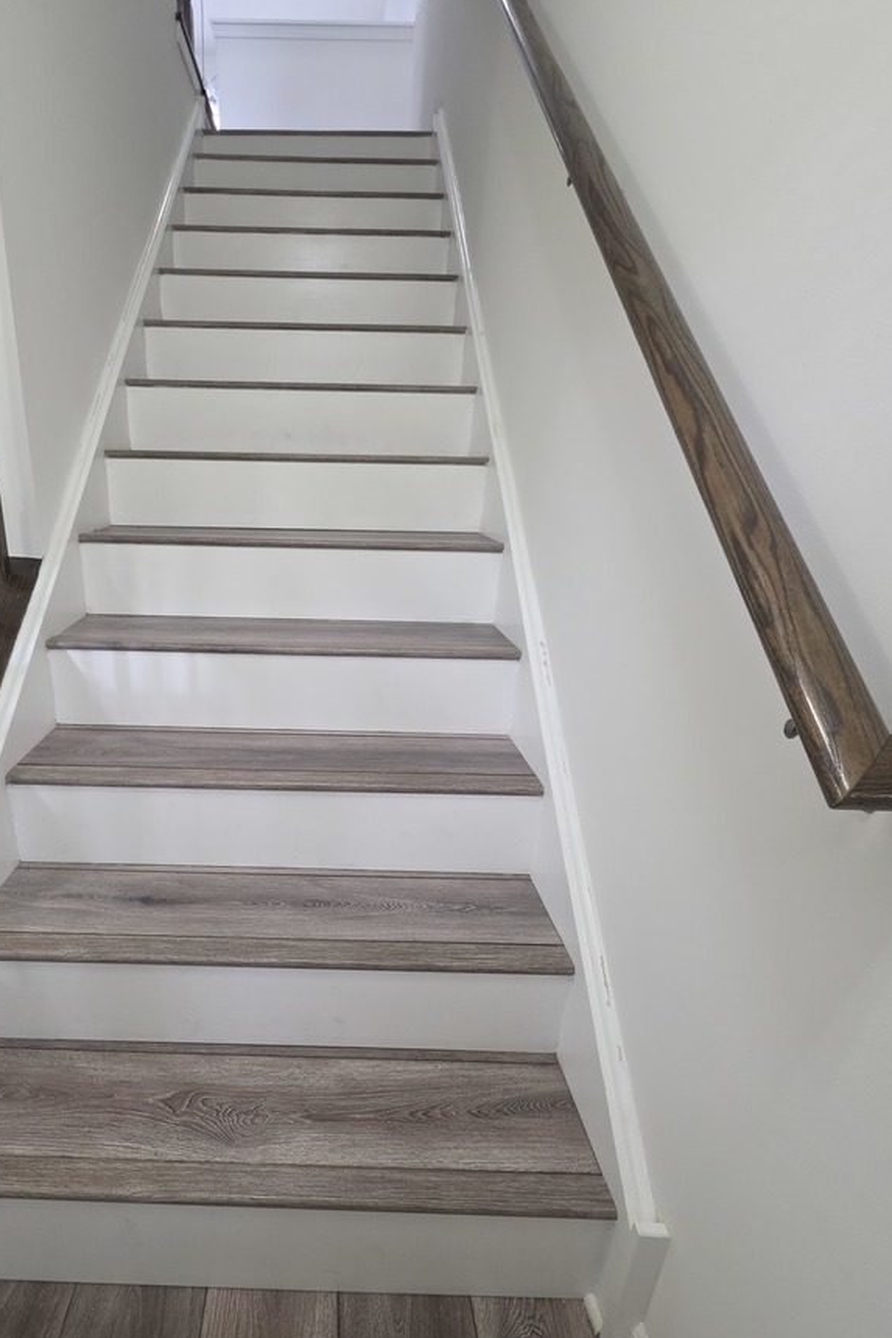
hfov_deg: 68.8
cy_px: 731
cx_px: 311
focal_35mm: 17
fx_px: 632
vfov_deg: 93.0
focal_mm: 2.2
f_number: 1.9
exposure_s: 1/60
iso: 160
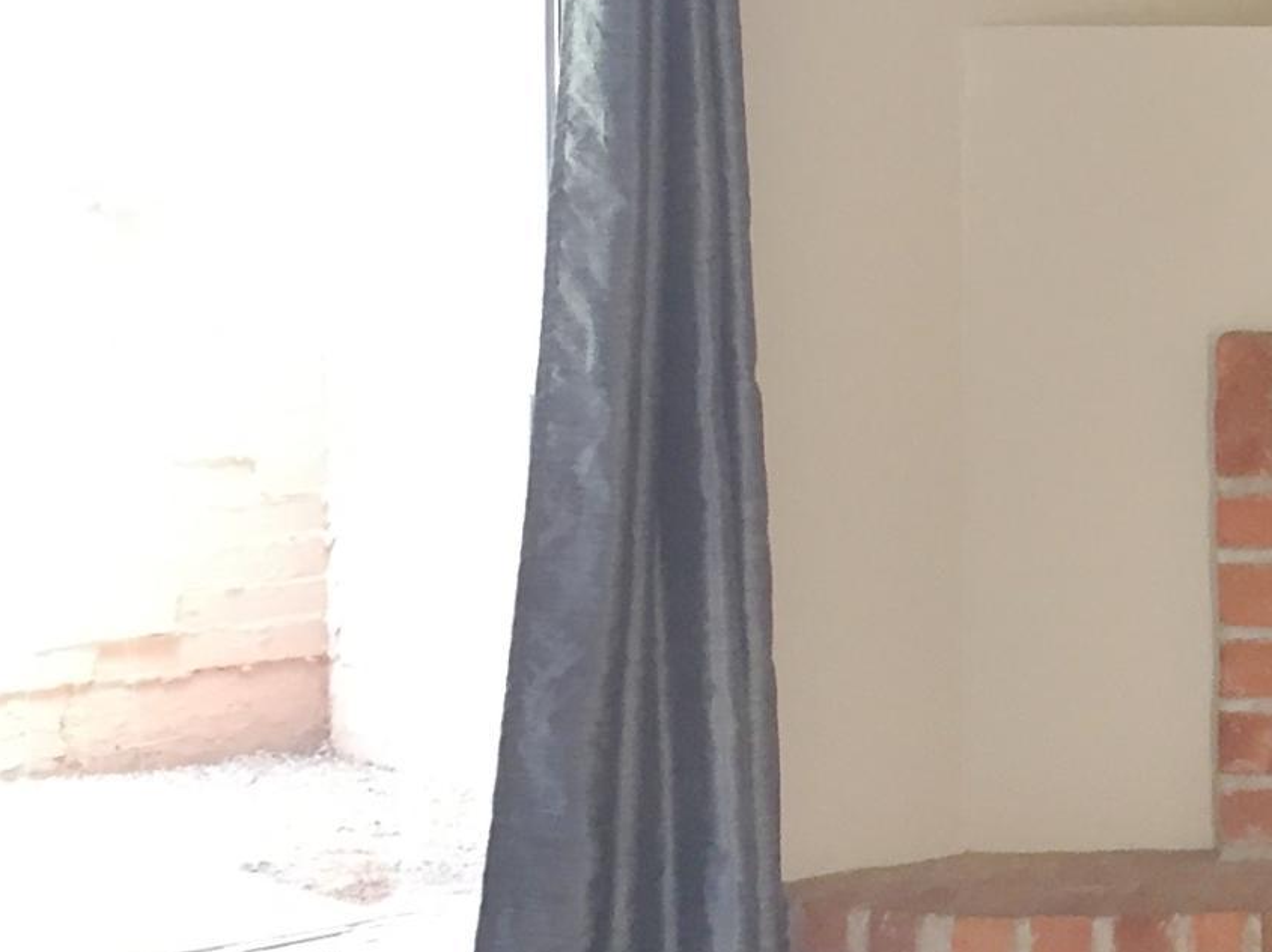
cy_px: 176
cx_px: 1772
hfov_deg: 17.6
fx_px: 3783
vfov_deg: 14.3
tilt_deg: -1.7
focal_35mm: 103
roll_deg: +0.0
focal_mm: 4.15
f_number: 2.2
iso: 80
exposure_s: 1/30
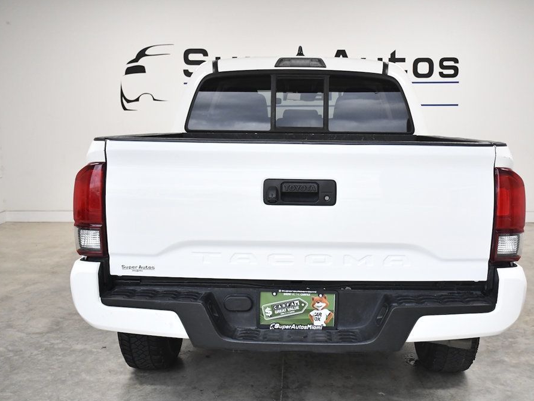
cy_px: 201
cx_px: 299
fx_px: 663
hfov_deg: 43.8
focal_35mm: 43
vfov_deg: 33.6
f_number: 4.5
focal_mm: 26
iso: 2500
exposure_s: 1/800
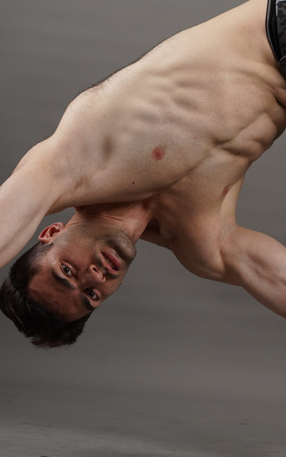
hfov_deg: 7.2
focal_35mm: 181
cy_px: 271
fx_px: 2256
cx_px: 346
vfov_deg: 11.6
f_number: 11
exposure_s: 1/250
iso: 320
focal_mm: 85
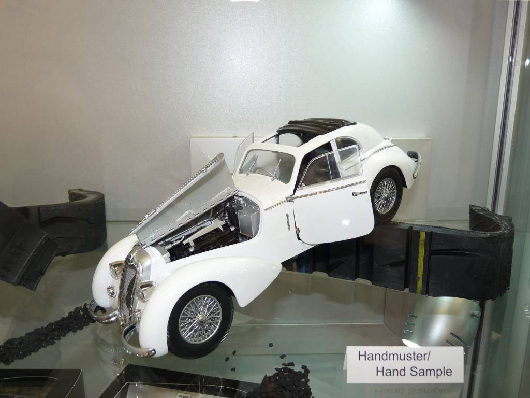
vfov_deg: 48.2
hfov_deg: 61.7
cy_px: 199
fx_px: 444
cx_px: 265
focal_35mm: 29
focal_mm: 4.8
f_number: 2.8
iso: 100
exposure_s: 1/30
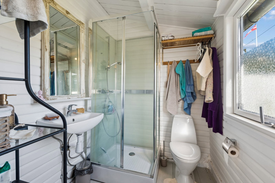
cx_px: 138
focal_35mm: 15
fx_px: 115
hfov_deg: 100.4
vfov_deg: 77.3
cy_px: 92
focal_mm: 15
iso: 200
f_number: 10
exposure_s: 1/15
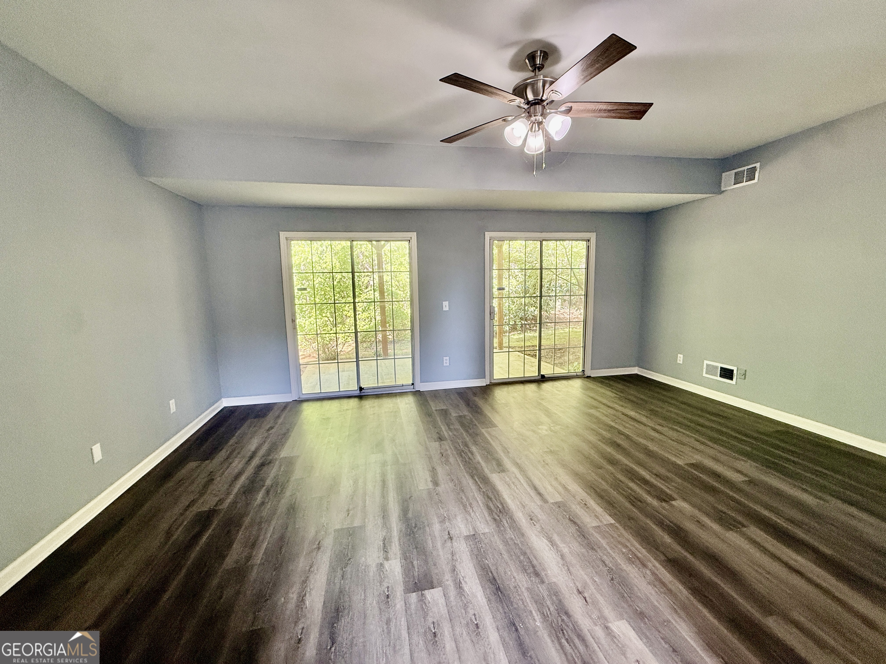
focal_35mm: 14
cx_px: 443
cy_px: 332
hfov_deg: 102.1
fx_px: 358
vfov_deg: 85.7
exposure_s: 1/120
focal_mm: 2.22
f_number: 2.2
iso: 160
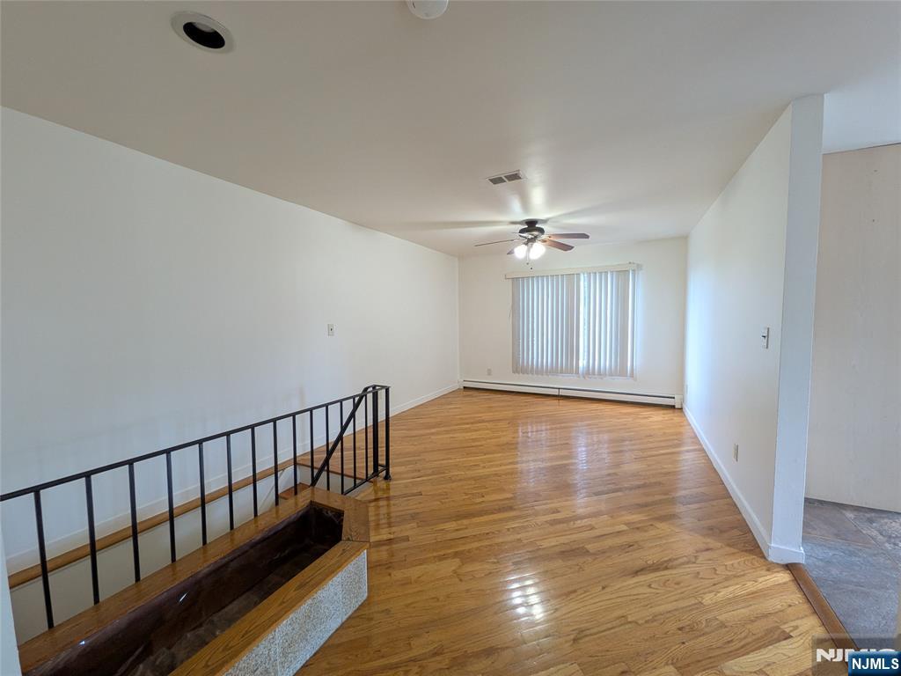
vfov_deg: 85.7
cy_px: 338
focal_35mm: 14
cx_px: 450
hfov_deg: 102.1
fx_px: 364
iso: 108
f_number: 2.2
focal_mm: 1.85
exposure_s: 1/30
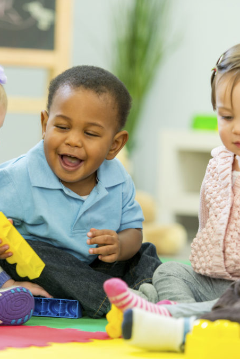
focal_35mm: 204
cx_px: 97
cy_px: 179
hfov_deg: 6.7
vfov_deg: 10.1
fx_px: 2040
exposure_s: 1/250
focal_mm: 135
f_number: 2.8
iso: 400
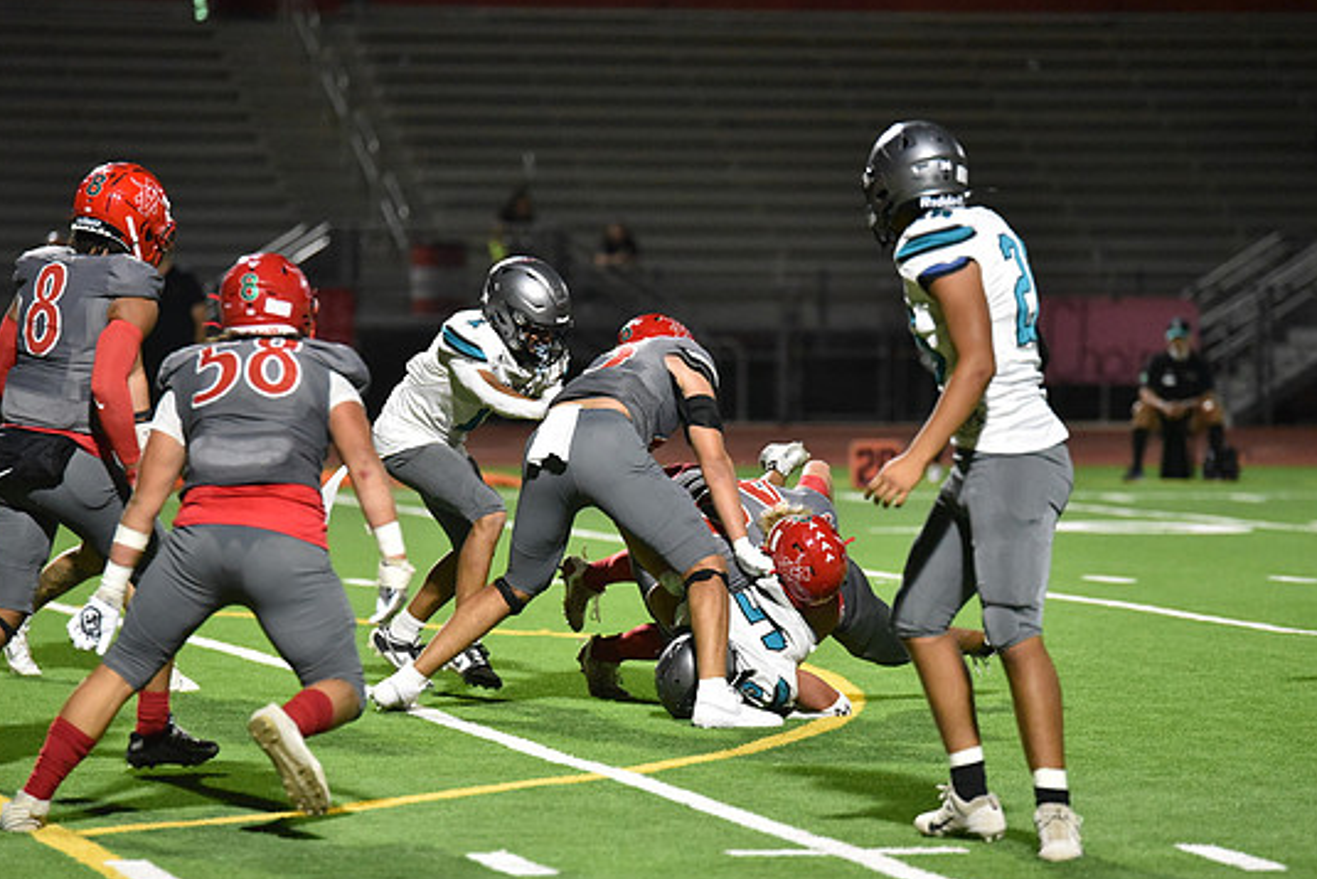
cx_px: 660
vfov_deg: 6.3
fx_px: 7940
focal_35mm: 217
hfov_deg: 9.5
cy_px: 464
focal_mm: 200
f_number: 2.8
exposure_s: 1/1000
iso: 10000
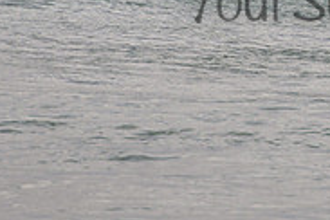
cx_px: 411
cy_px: -50
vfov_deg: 0.8
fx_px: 15949
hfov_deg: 1.2
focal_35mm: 1740
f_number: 5.6
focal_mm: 400
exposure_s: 1/2000
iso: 280
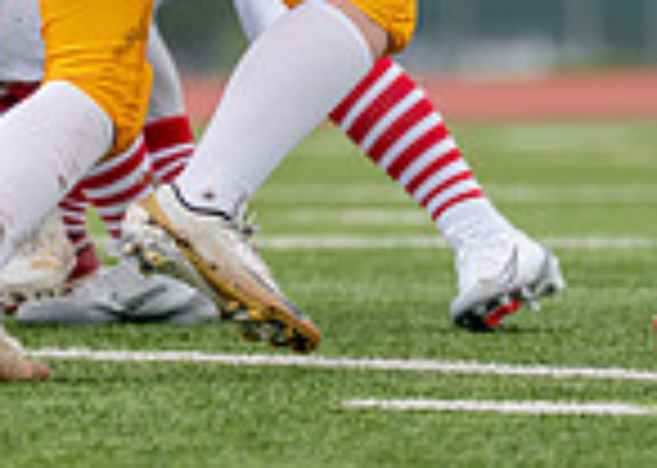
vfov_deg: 1.3
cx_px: 27
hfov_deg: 1.8
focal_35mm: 1116
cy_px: -253
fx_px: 20805
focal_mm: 200
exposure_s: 1/2000
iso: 320
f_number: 2.8
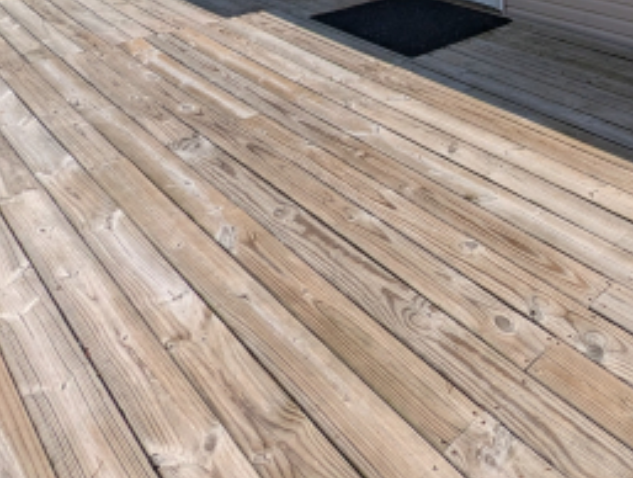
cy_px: -123
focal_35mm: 31
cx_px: 574
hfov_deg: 51.2
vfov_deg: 34.4
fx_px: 568
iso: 53
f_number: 1.7
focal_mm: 2.02
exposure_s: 1/5848
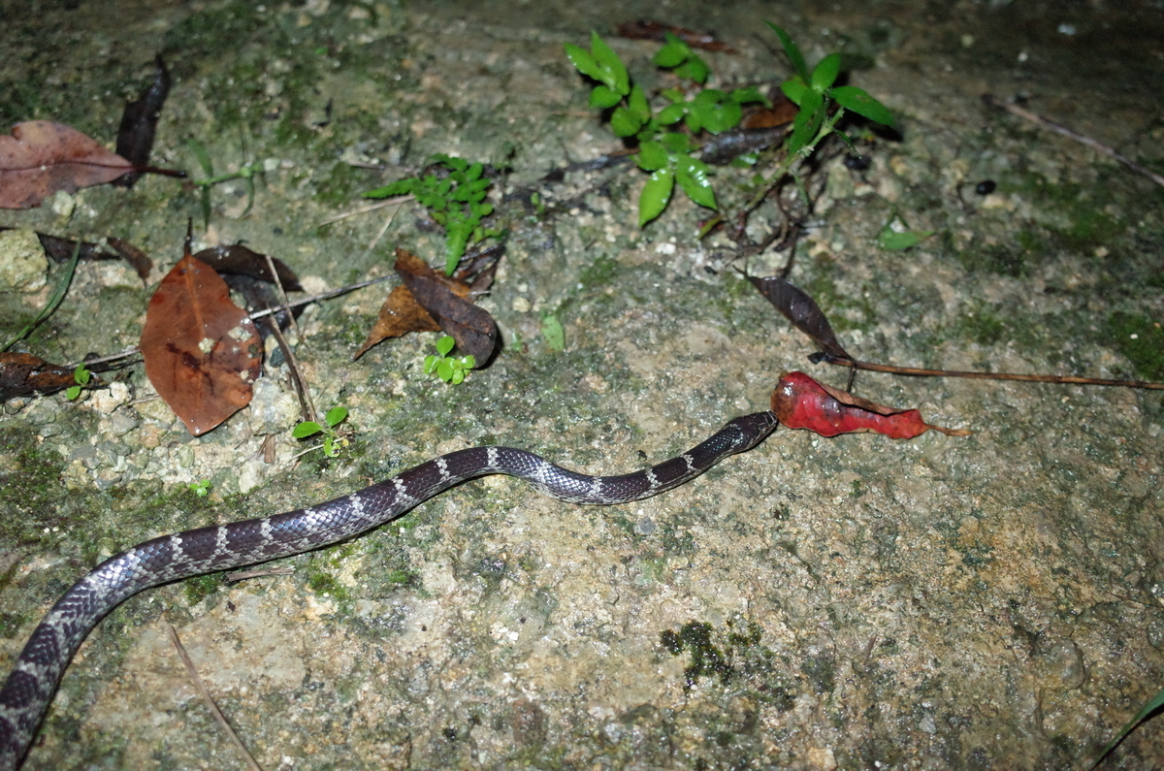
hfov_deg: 65.6
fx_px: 904
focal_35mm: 28
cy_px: 386
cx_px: 582
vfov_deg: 46.2
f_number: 2.8
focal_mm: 18.3
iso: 3200
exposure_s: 1/40
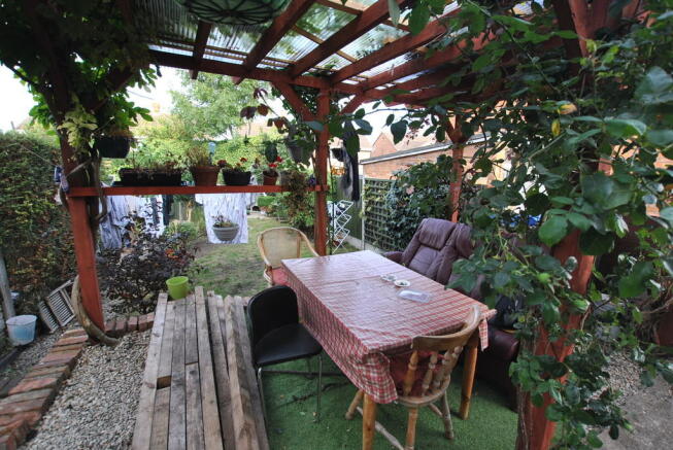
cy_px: 225
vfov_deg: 77.5
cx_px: 336
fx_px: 281
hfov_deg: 100.3
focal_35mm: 15
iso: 200
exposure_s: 1/100
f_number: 5
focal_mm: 10
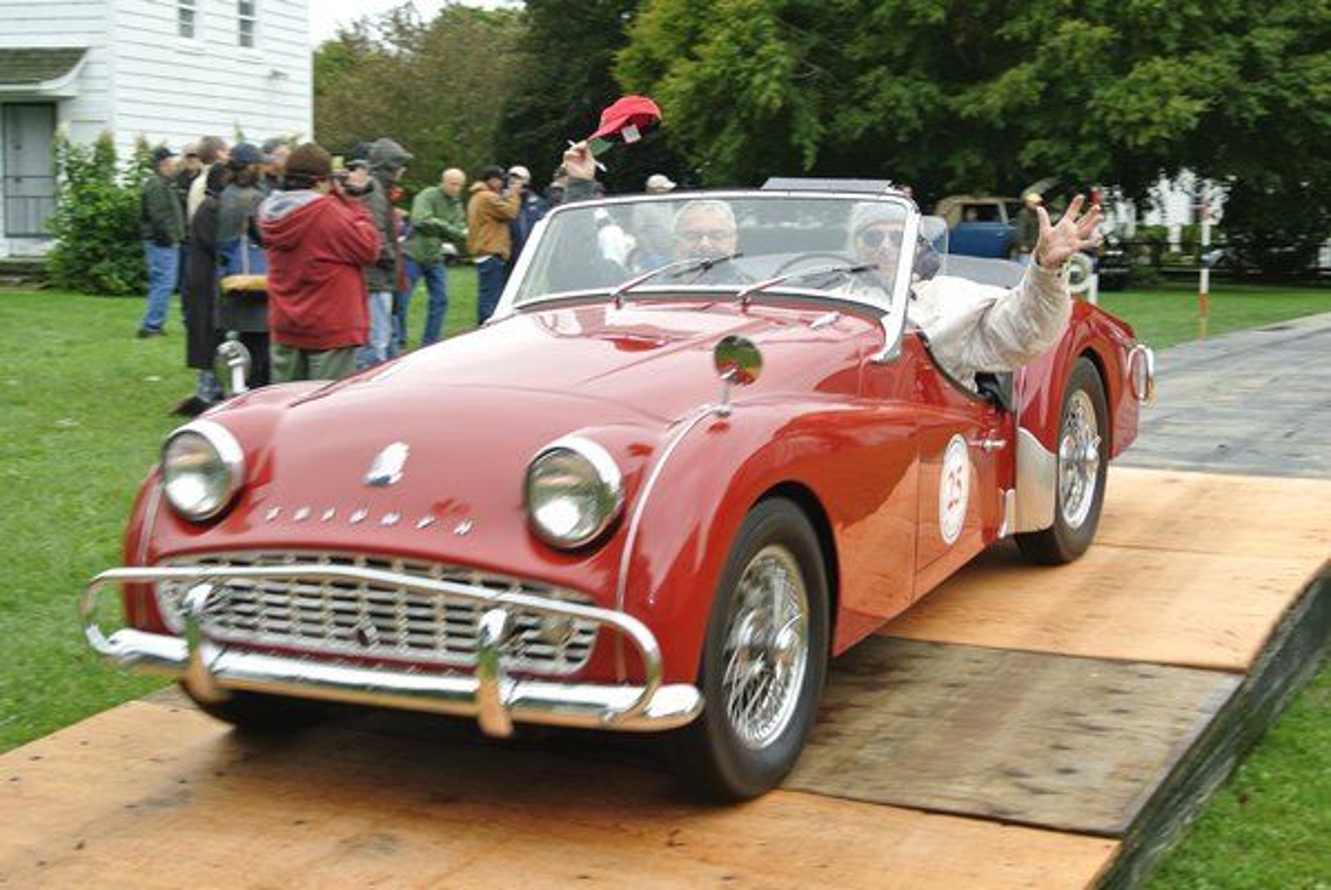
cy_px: 445
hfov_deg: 35.6
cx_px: 666
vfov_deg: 24.2
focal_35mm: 56
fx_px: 2072
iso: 100
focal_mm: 21.1
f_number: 6.3
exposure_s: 1/60
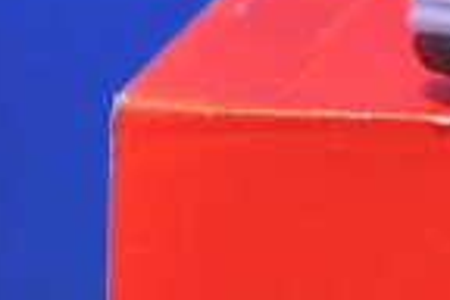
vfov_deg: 3.3
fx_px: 5200
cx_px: 1125
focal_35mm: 416
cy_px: -517
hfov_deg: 4.8
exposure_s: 1/250
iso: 250
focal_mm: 50
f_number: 3.2
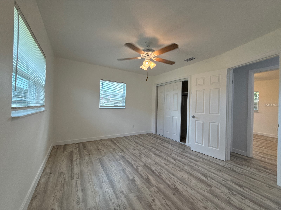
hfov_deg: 102.1
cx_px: 140
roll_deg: -1.1
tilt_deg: +0.7
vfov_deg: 85.7
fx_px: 114
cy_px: 105
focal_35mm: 14
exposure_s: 1/120
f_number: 2.2
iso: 100
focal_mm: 2.22
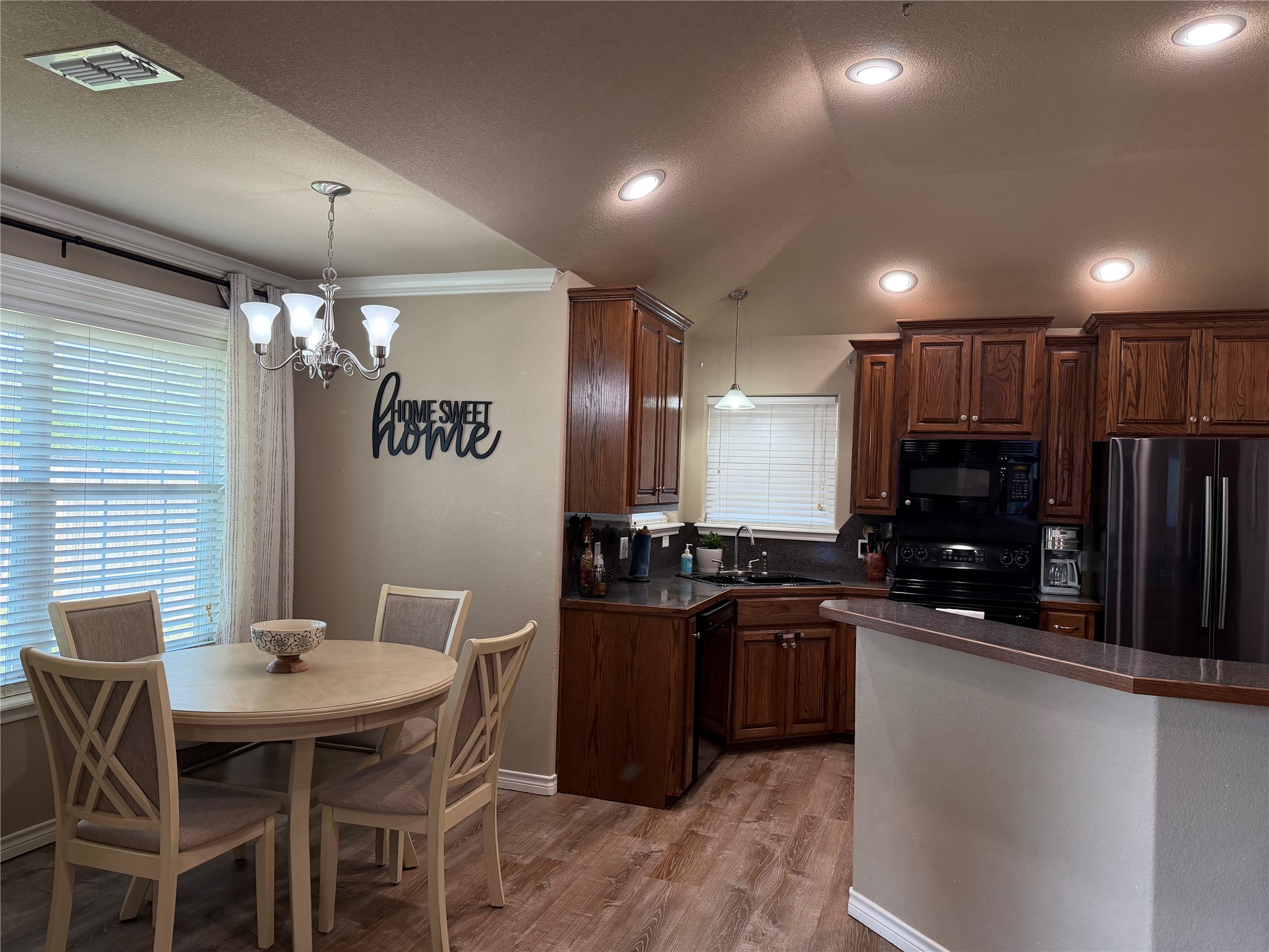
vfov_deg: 56.8
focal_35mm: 24
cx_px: 634
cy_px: 476
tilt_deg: -0.2
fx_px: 880
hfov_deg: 71.6
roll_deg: -1.5
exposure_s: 1/127
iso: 200
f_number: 1.78
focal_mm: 6.76
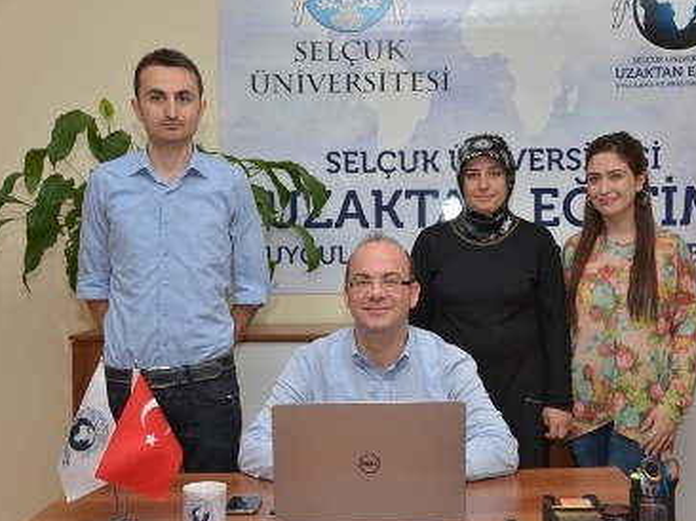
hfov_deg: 36.2
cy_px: 279
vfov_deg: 27.5
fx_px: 1065
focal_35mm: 53
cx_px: 382
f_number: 4.2
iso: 200
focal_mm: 45
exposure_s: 1/200
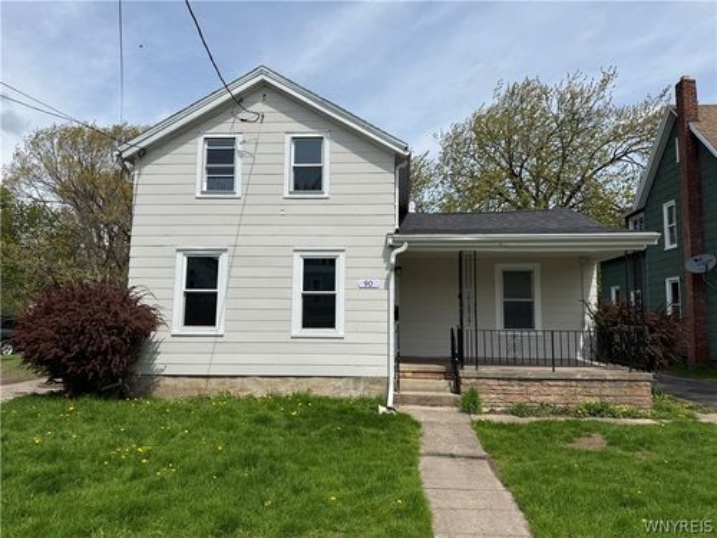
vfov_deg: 56.8
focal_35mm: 24
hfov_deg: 71.6
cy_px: 269
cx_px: 358
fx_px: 497
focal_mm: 6.76
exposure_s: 1/7353
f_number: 1.78
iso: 80
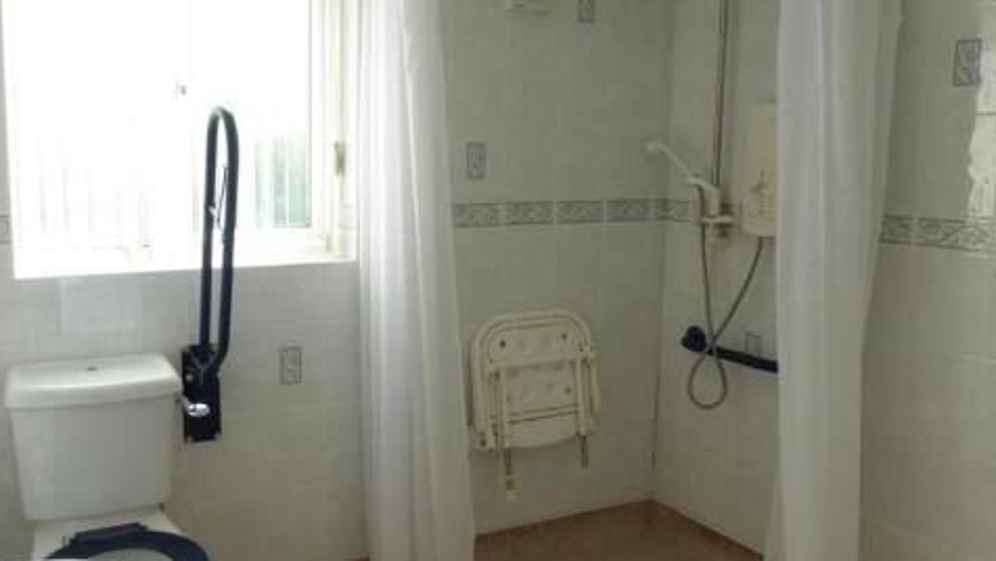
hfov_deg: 60.5
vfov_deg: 36.7
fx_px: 845
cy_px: 273
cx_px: 397
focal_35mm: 32
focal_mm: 4.3
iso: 100
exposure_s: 1/80
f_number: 3.3
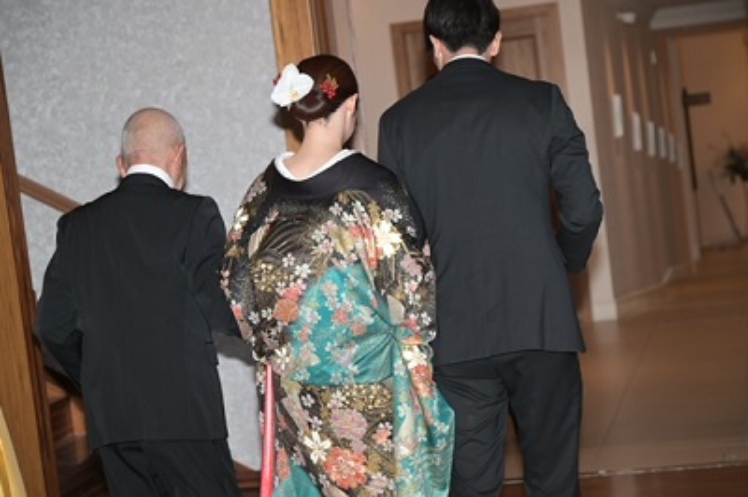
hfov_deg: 23.7
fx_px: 1785
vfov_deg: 15.9
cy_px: 248
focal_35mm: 86
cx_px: 374
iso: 320
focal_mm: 86
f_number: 5
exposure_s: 1/125
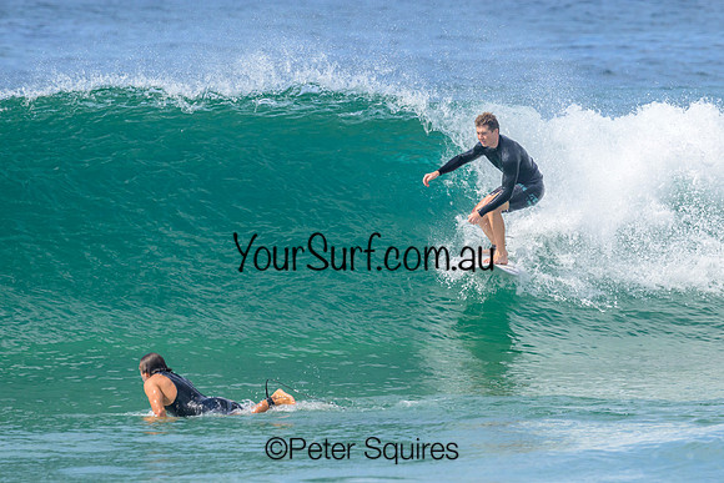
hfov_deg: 3.2
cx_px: 436
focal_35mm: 651
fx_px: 13089
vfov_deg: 2.1
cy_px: 214
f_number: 11
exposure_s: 1/2000
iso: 800
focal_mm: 540
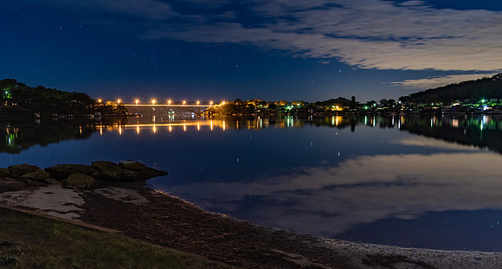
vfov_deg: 41.3
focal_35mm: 27
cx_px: 253
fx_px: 357
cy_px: 141
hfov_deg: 70.2
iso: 500
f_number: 5.6
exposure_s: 20
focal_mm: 16
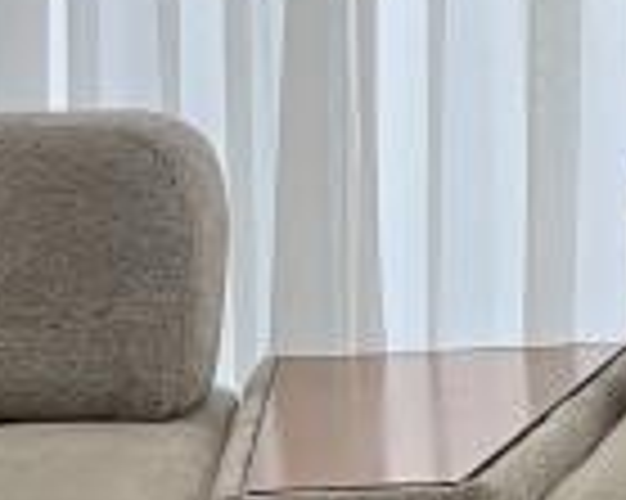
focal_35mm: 219
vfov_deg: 7.0
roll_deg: +0.4
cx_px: 1851
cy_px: -104
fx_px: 4055
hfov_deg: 7.7
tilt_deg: -4.9
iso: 50
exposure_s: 1/100
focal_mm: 5.7
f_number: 1.5
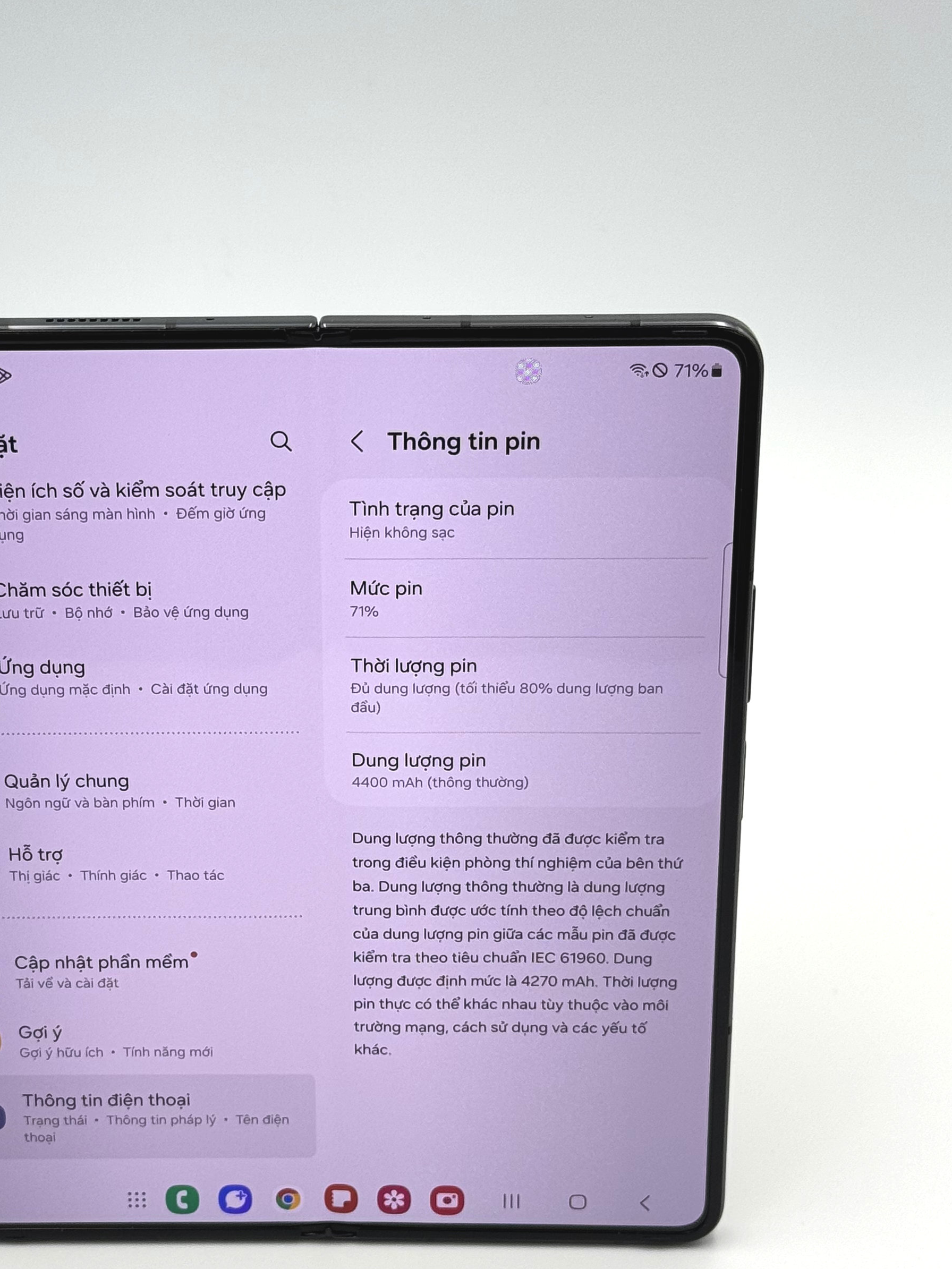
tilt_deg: -29.5
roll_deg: +0.8
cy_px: 798
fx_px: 2970
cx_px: 291
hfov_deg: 18.1
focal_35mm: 81
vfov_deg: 24.1
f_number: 1.78
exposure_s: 1/377
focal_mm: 6.76
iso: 64
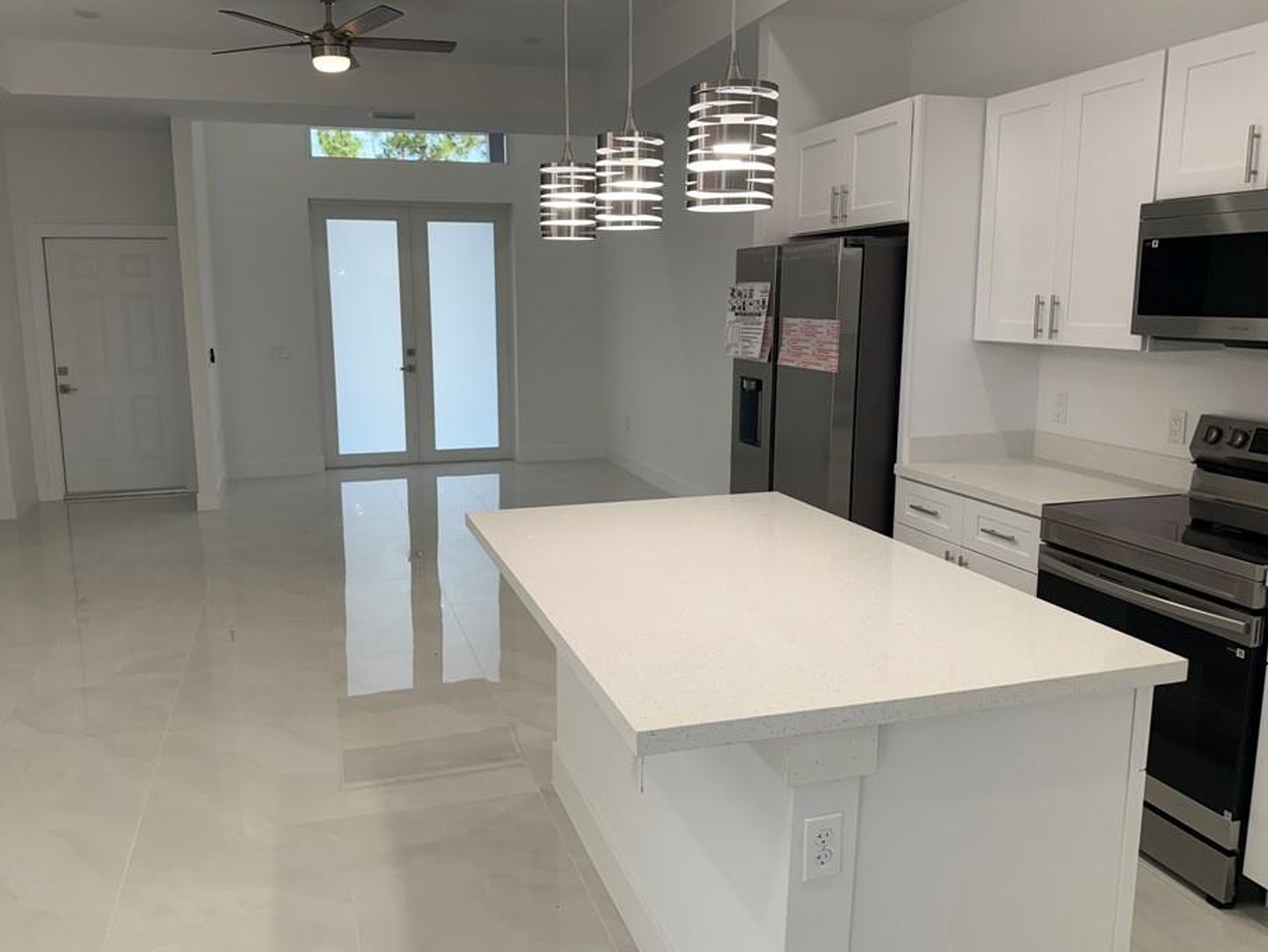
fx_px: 989
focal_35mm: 27
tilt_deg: -9.2
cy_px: 460
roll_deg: +0.3
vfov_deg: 51.4
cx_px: 580
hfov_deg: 65.2
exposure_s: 1/299
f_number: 1.78
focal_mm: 6.76
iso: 100
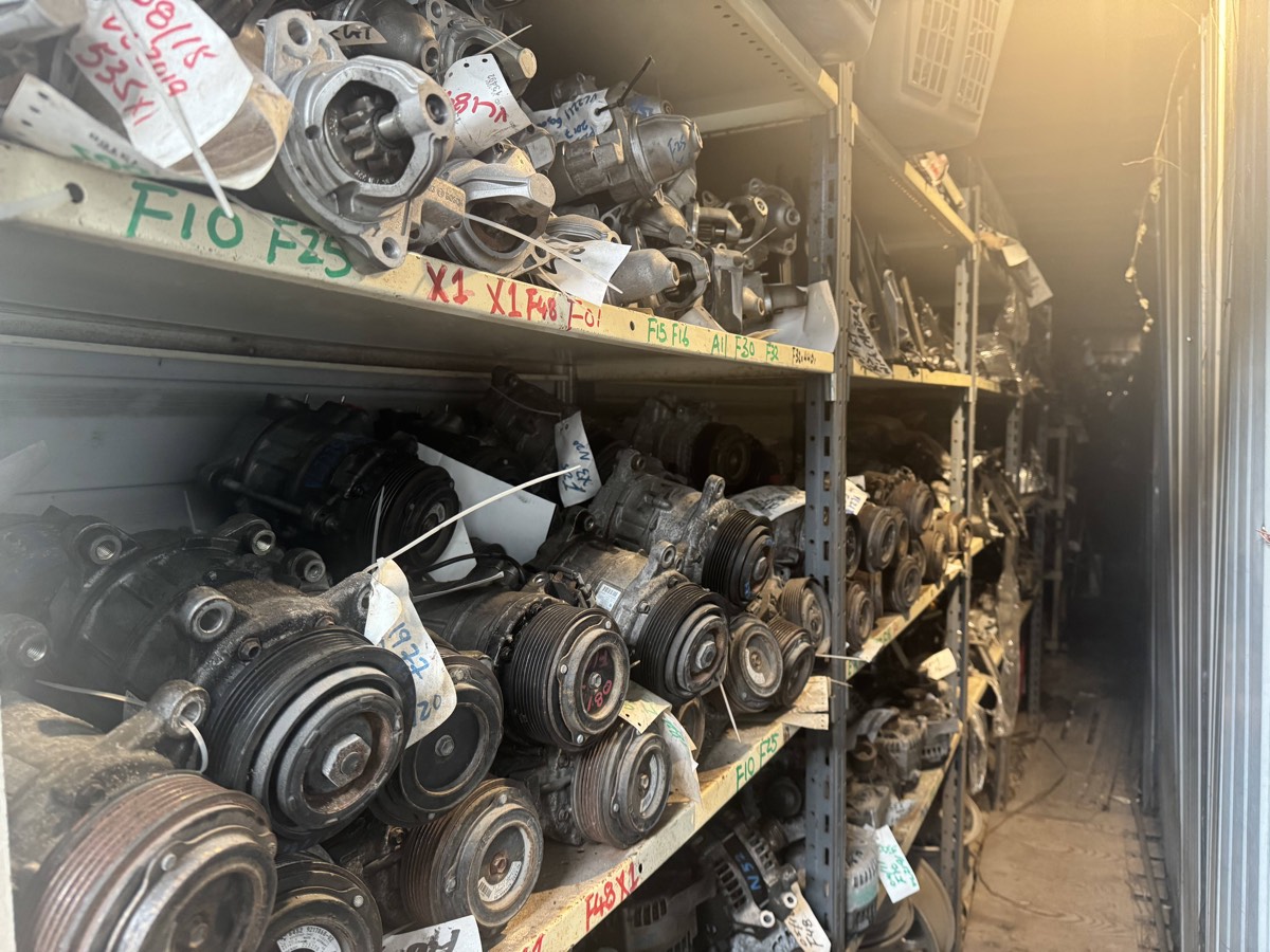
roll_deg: +0.2
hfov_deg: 71.6
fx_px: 881
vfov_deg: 56.8
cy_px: 476
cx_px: 635
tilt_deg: -2.8
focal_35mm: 24
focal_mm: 6.76
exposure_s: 1/60
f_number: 1.78
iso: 320
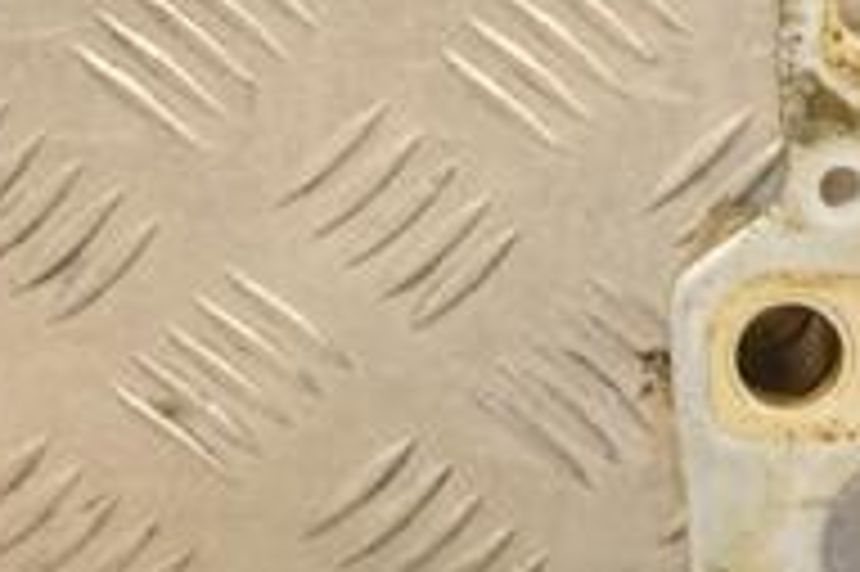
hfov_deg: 7.0
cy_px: 423
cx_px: 1072
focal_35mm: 292
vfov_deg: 4.7
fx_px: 6969
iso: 800
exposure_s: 1/200
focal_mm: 62
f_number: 5.6
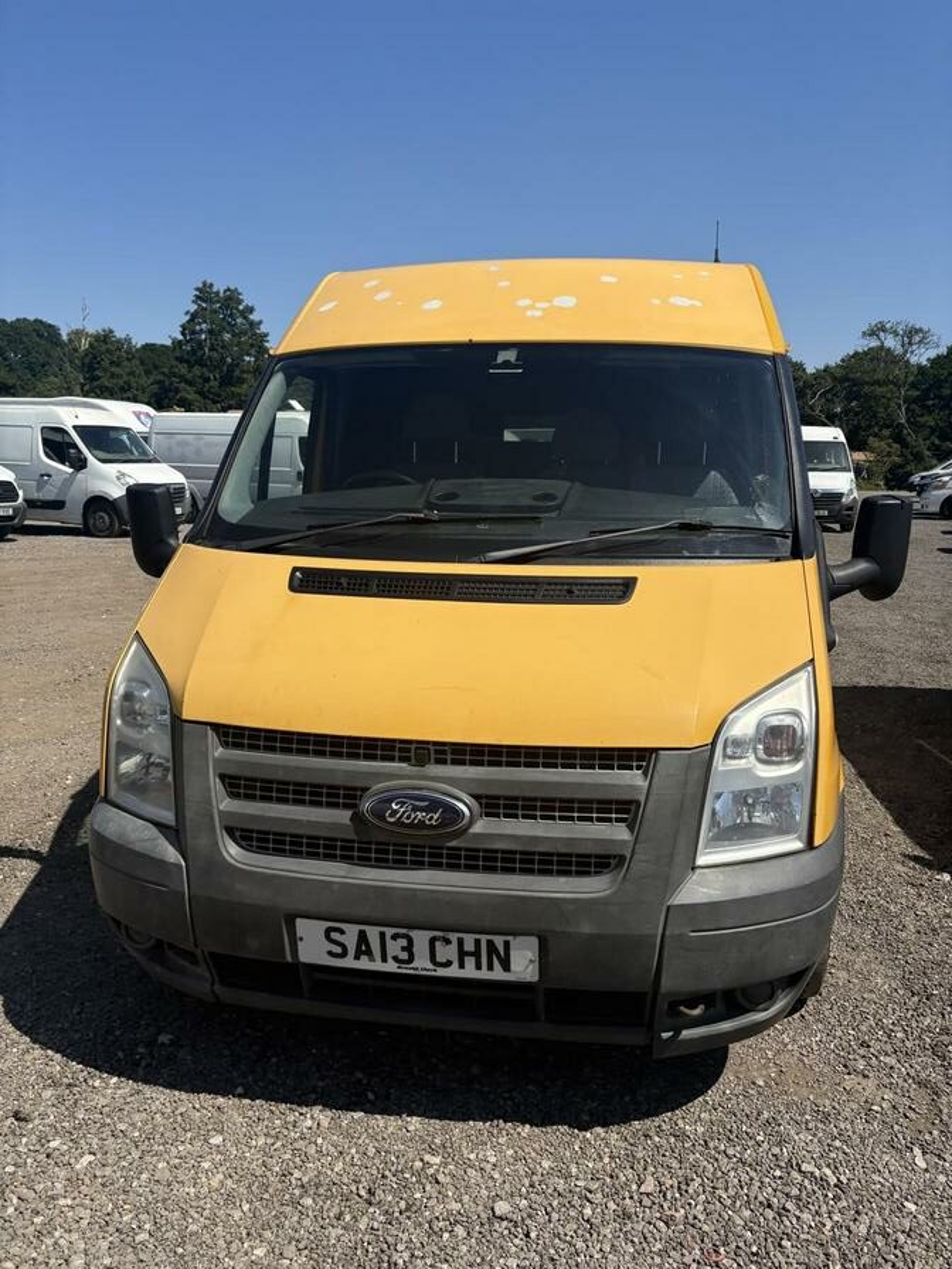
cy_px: 634
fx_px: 953
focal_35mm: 26
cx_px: 476
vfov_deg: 67.3
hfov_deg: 53.1
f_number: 1.6
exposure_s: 1/5814
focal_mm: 5.96
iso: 50
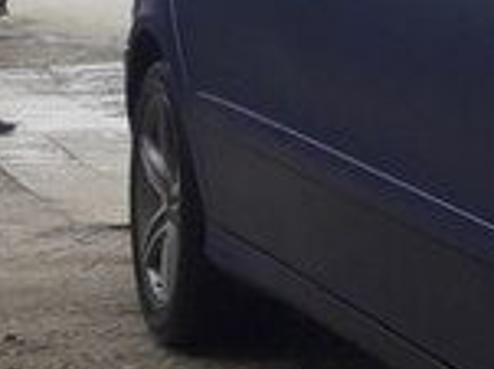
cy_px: 204
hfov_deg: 13.7
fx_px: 1683
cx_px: 1040
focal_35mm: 118
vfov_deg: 12.5
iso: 40
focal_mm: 3.6
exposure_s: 1/217
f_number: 1.9
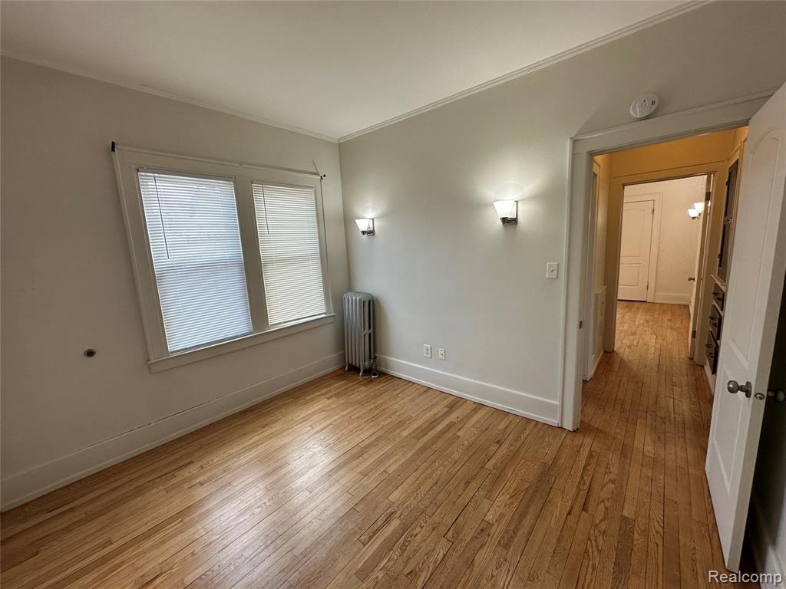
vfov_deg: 85.7
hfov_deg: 102.1
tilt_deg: -8.6
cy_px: 294
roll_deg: +2.9
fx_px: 318
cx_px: 393
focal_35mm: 14
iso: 80
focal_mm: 2.22
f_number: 2.2
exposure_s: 1/120
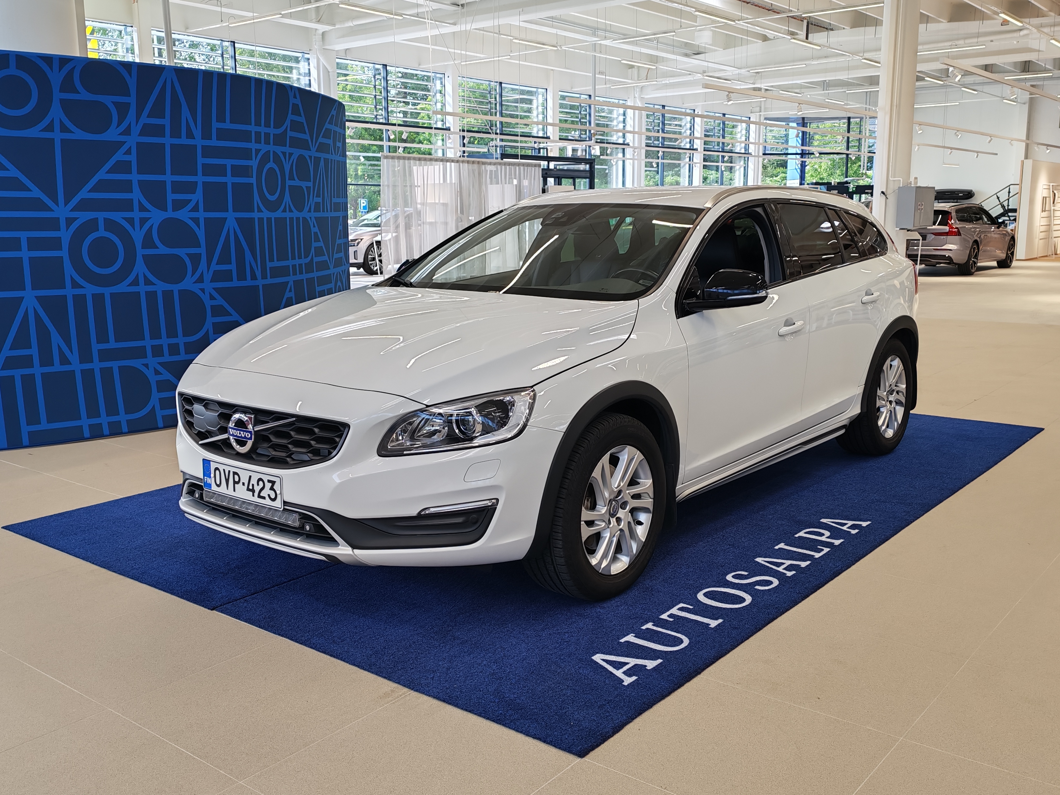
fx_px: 1041
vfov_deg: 41.8
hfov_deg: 54.0
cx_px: 530
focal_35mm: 34
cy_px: 398
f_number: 1.9
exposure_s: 1/100
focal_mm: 6.12
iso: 100
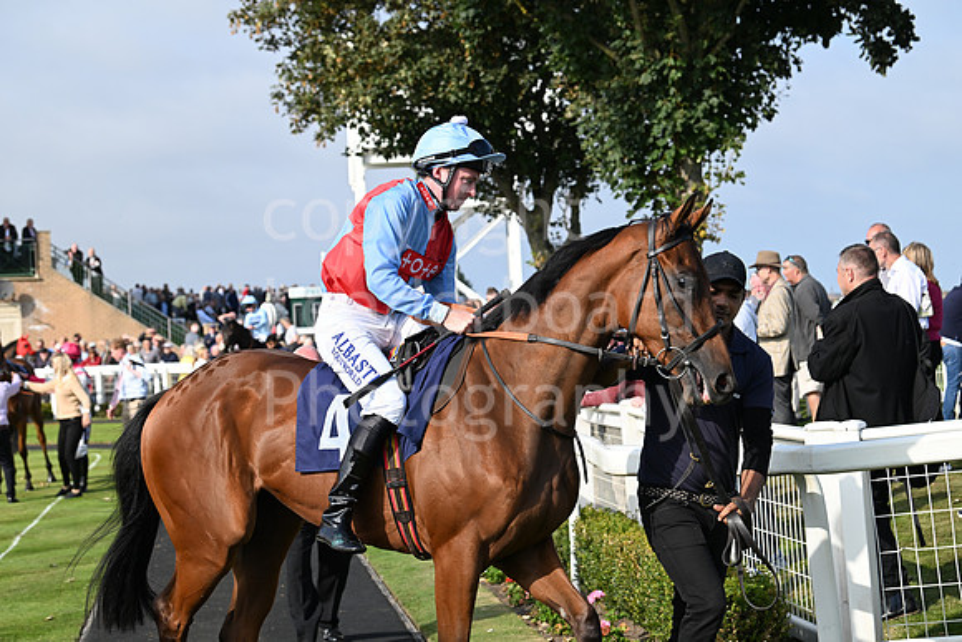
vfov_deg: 17.5
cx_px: 481
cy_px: 321
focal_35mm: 78
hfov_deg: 26.0
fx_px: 2085
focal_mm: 78
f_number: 5.6
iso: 500
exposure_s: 1/2000
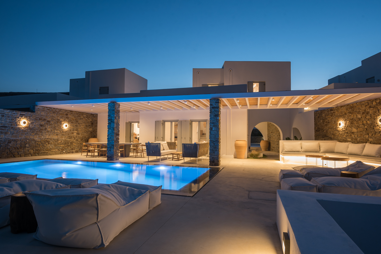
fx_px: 212
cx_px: 190
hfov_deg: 84.0
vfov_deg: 62.0
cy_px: 127
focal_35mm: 20
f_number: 7.1
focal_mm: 20
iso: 100
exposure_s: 1.6
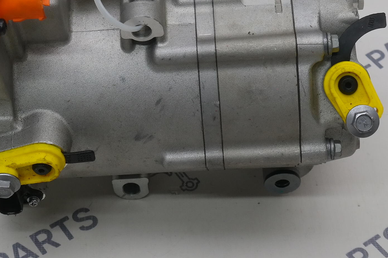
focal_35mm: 92
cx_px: 159
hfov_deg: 22.1
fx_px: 991
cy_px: 60
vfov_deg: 14.8
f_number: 7.1
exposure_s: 1/40
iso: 200
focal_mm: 22
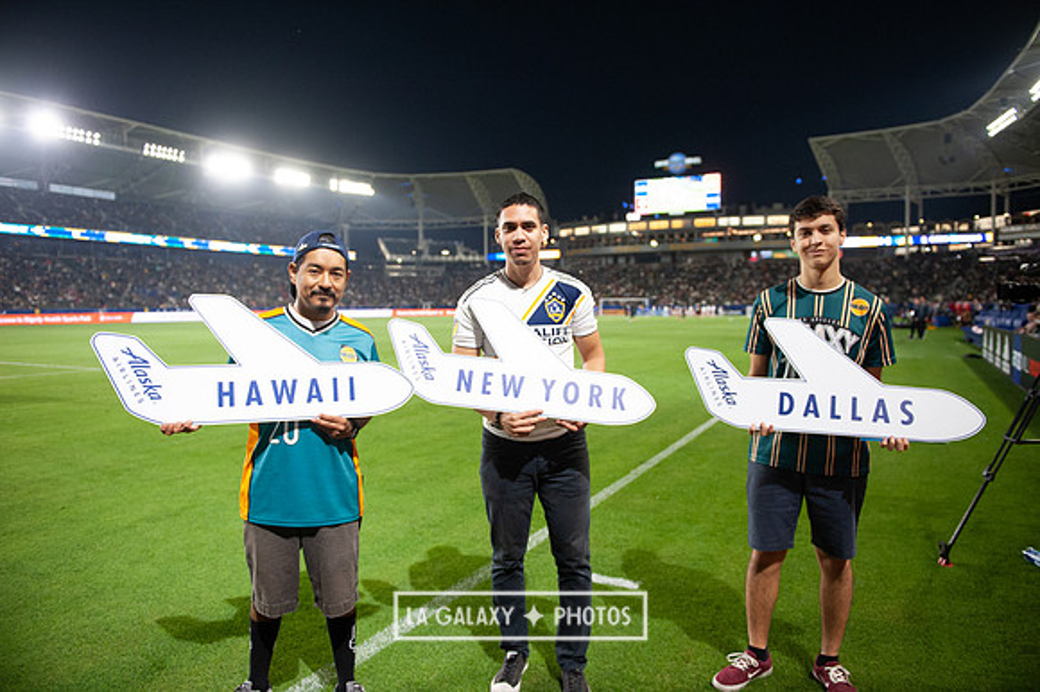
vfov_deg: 53.1
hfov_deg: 73.8
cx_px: 520
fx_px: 693
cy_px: 346
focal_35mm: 24
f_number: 2.8
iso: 2500
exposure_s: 1/800
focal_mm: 24
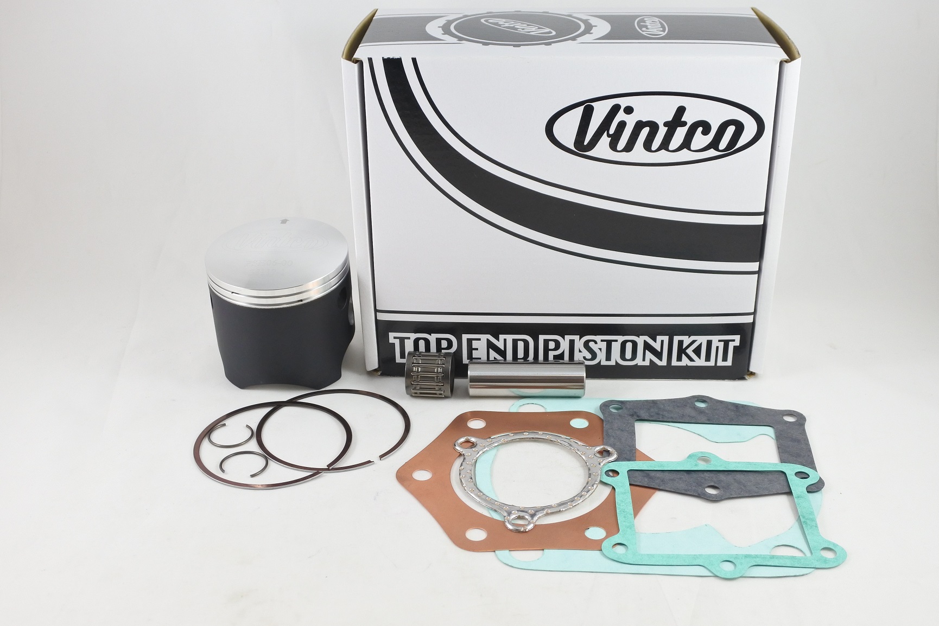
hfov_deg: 55.8
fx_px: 887
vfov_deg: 38.9
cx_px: 470
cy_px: 313
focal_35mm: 34
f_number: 4
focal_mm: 12.8
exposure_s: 1/125
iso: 500
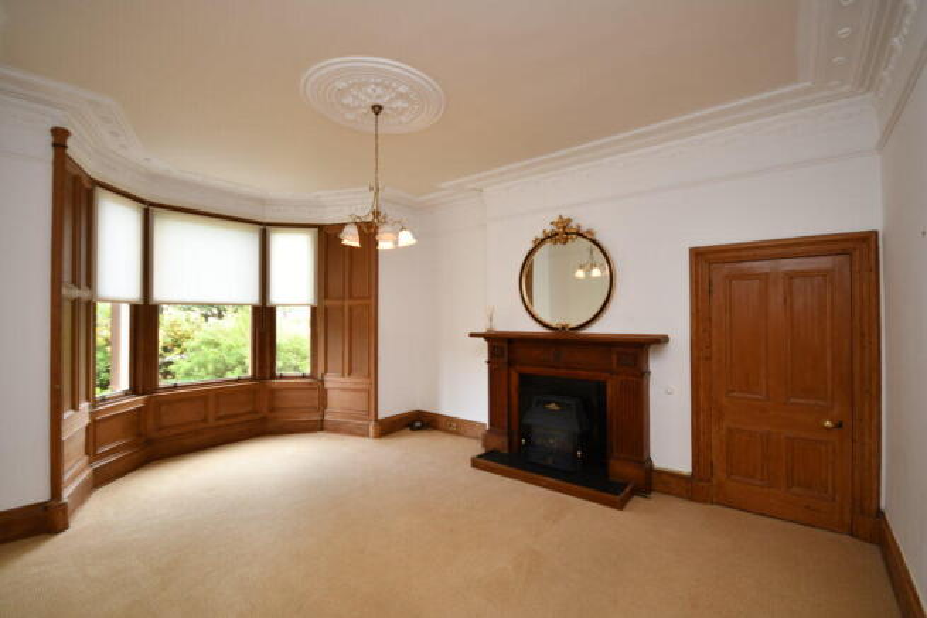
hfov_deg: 100.4
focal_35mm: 15
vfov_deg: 77.4
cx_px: 464
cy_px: 309
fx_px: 386
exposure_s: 1/60
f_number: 4
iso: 280
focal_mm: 10
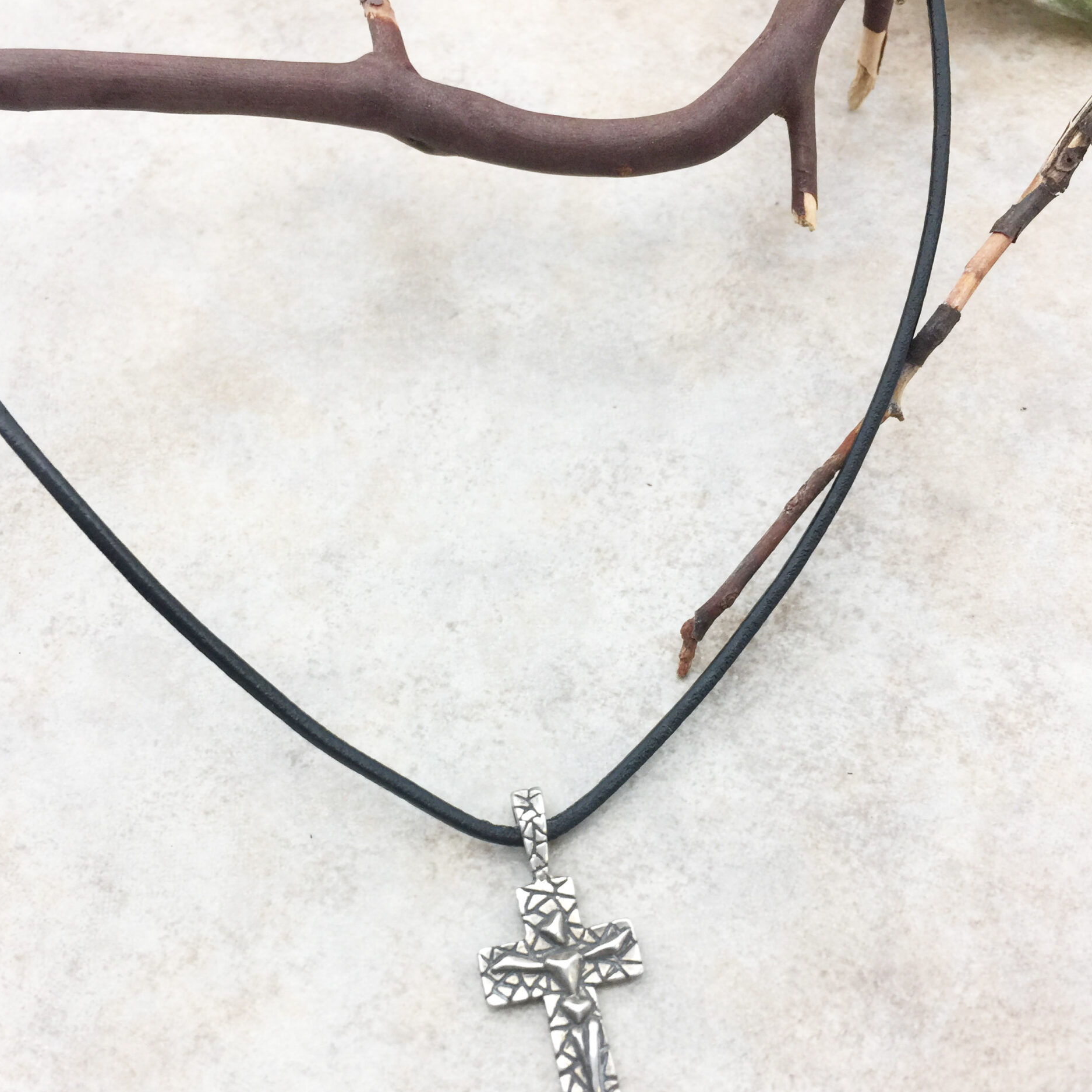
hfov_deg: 47.2
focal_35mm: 35
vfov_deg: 47.1
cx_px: 536
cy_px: 619
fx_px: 1249
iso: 32
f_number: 2.2
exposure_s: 1/30
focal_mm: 4.15
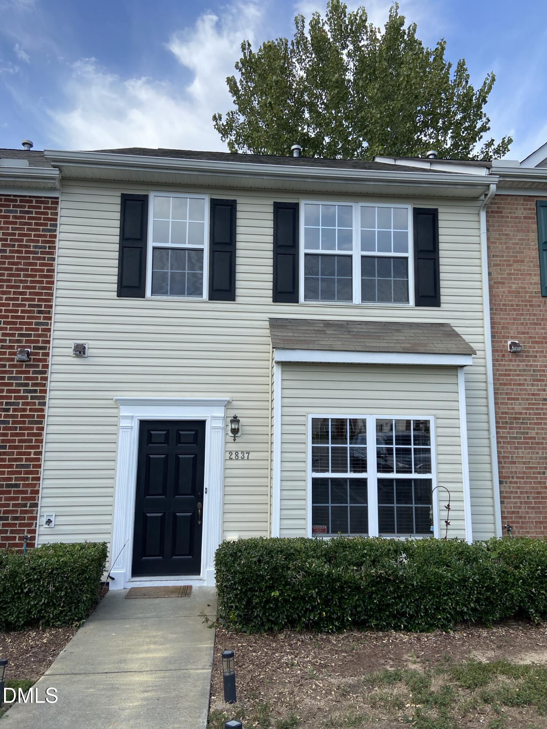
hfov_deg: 53.1
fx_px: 548
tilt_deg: +8.4
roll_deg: -1.6
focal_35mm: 26
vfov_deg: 67.3
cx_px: 274
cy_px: 364
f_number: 1.8
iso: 32
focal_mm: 4.25
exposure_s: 1/1316
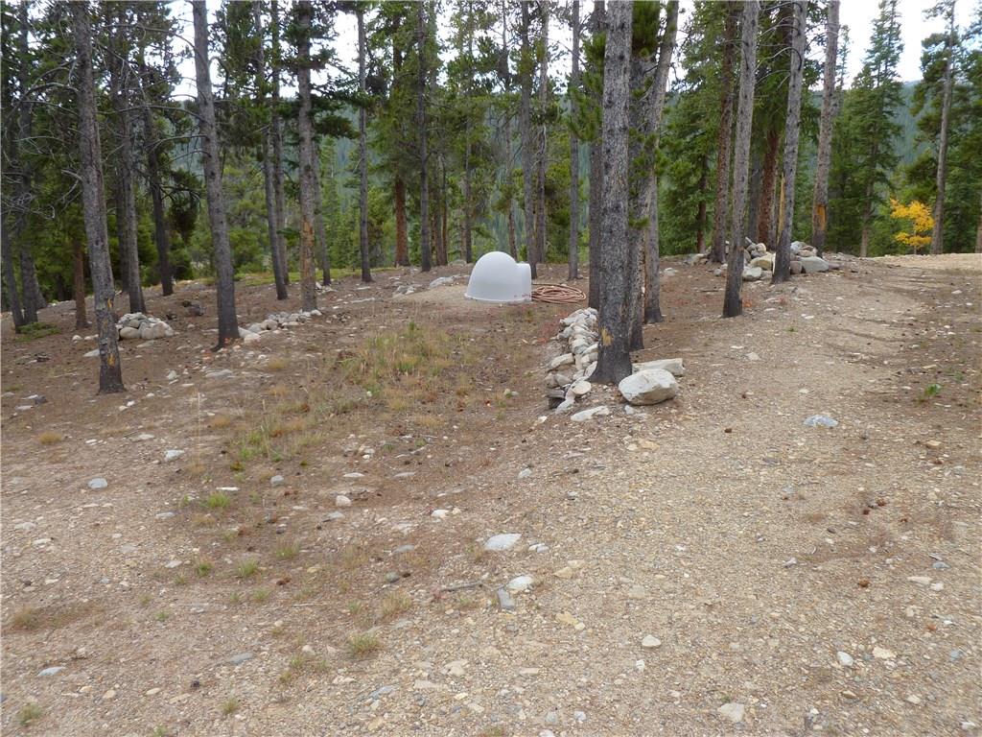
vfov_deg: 49.7
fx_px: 794
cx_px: 491
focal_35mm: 28
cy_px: 368
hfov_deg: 63.4
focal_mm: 5
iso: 80
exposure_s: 1/100
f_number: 3.3
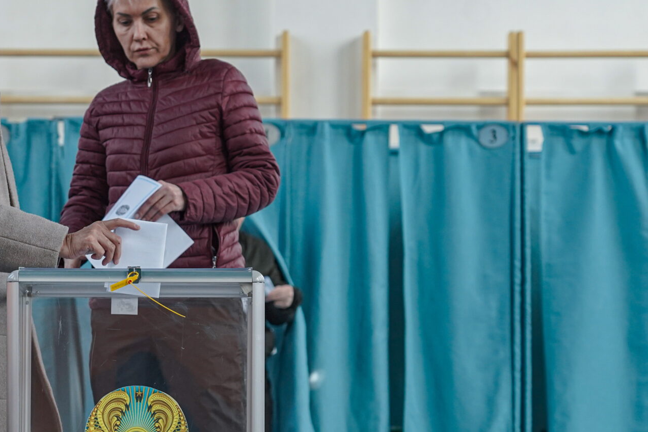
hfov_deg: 13.2
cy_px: 317
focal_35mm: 155
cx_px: 101
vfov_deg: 8.8
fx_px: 2790
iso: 1000
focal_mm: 77
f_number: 5
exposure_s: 1/320
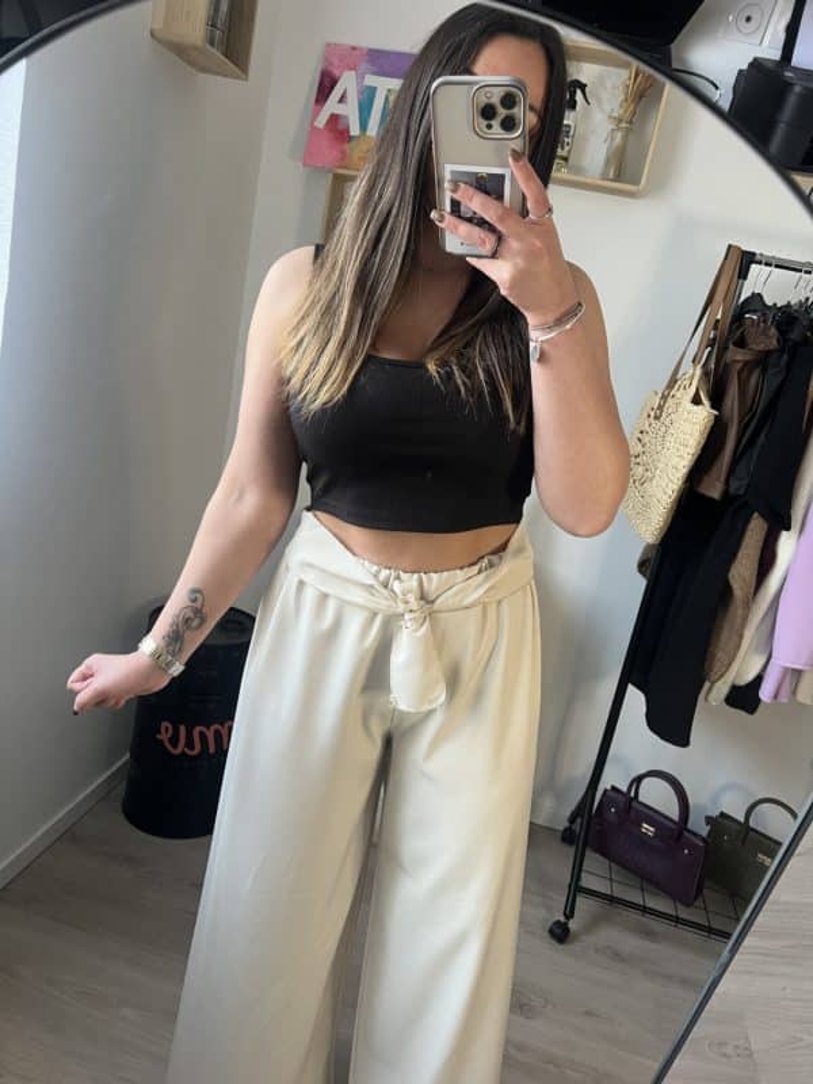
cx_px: 406
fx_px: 814
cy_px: 542
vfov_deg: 67.3
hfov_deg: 53.1
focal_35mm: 26
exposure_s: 1/64
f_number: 1.5
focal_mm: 5.7
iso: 125
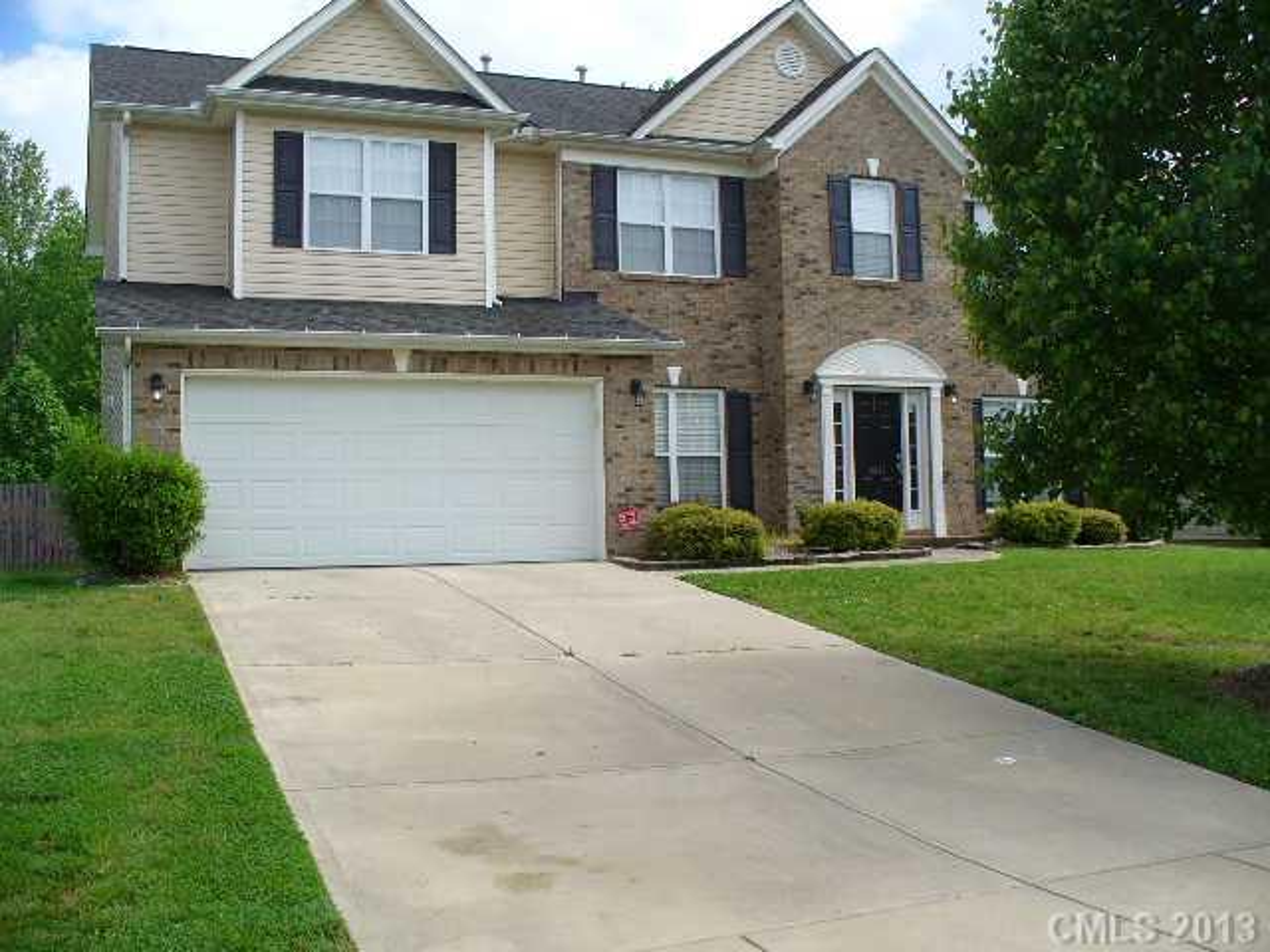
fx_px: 1357
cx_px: 635
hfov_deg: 50.1
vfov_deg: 38.7
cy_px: 476
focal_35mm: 37
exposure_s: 1/250
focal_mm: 6.1
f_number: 5.6
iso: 64
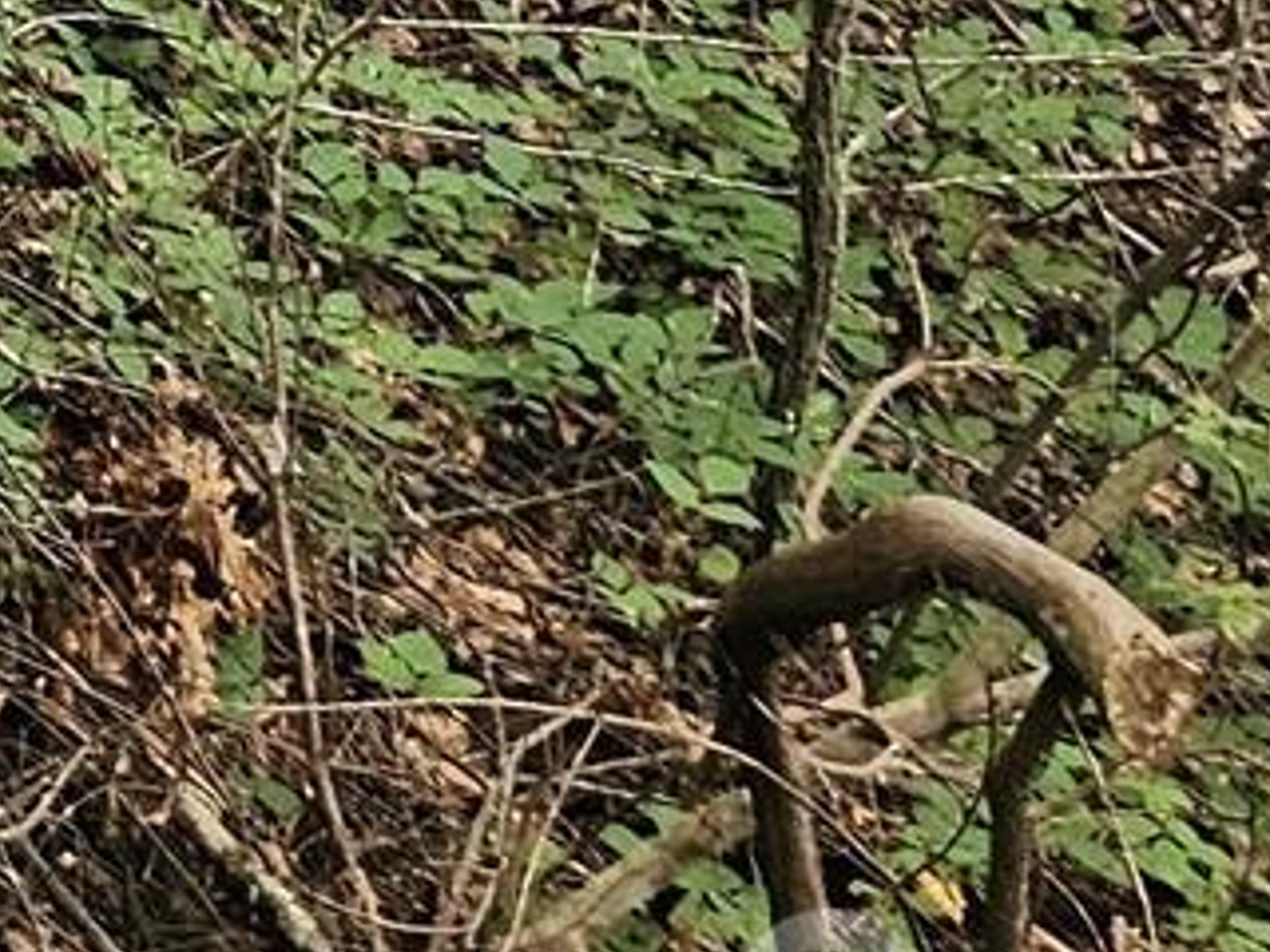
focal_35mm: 147
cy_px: -1650
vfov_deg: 8.7
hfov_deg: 11.8
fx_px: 5393
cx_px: -1401
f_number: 1.7
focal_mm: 6.3
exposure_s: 1/120
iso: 200
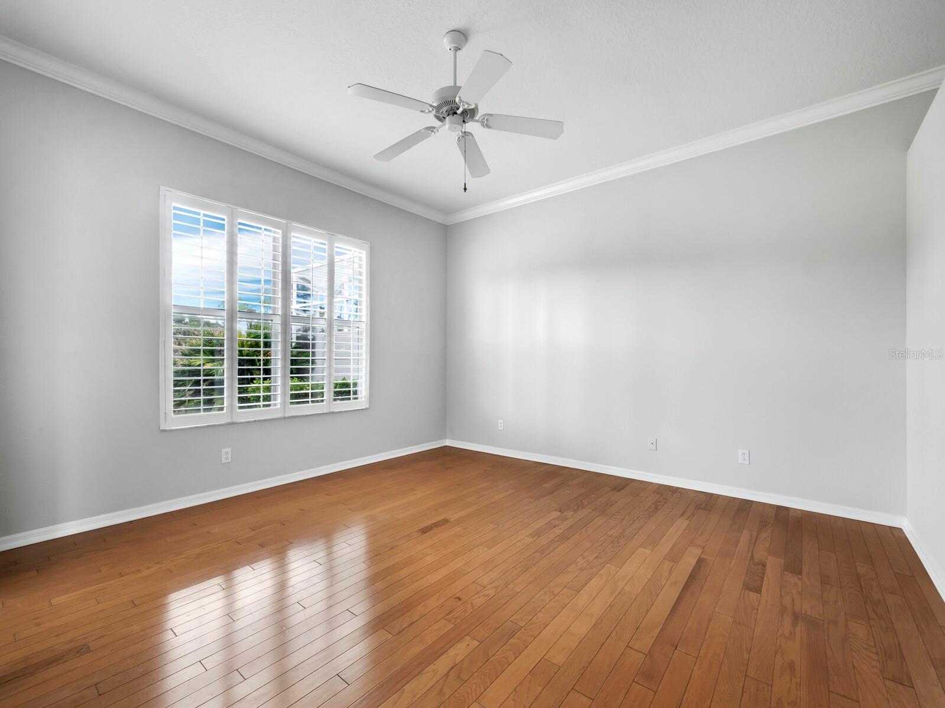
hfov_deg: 102.1
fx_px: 382
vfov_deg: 85.7
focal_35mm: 14
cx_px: 472
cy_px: 354
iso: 400
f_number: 11
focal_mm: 7
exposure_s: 1/3
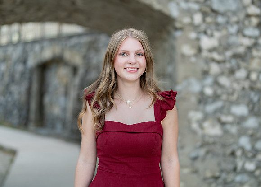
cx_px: 135
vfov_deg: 24.0
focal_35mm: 59
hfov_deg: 33.2
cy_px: 82
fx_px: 437
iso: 160
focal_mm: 50
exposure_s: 1/1000
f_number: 1.2
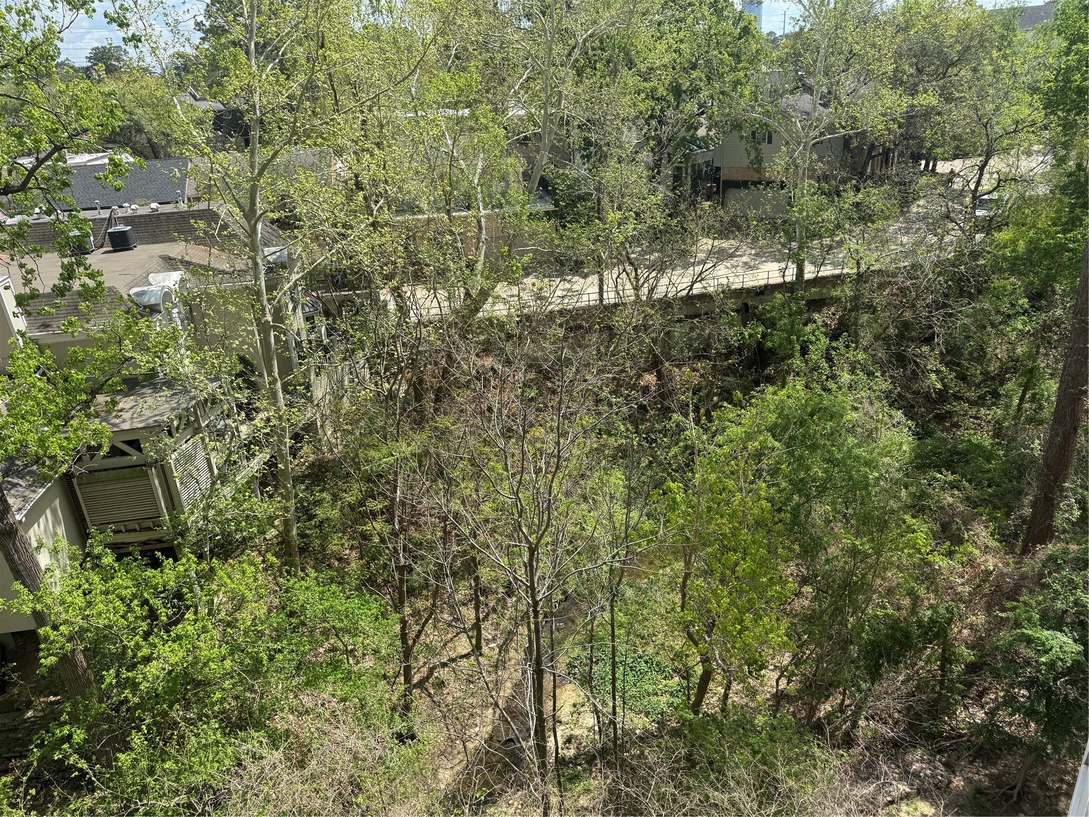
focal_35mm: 24
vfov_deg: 56.8
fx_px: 755
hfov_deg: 71.6
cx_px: 544
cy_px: 408
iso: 80
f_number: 1.78
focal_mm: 6.76
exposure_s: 1/2174
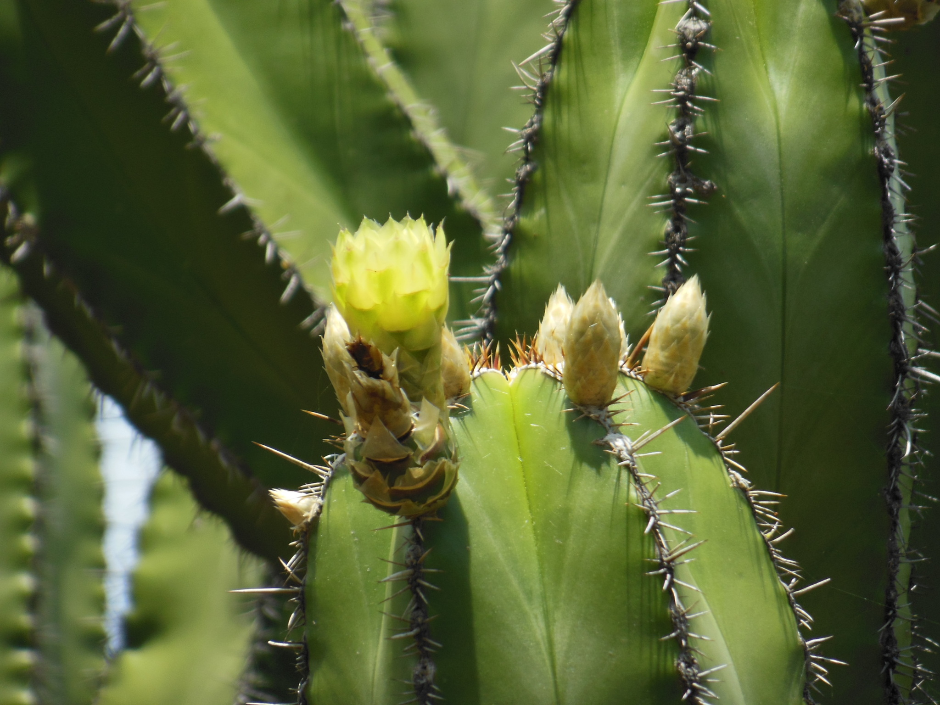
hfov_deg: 4.4
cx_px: 470
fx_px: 12328
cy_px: 352
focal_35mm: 454
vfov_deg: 3.3
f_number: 5.9
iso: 125
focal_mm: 81
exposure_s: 1/320
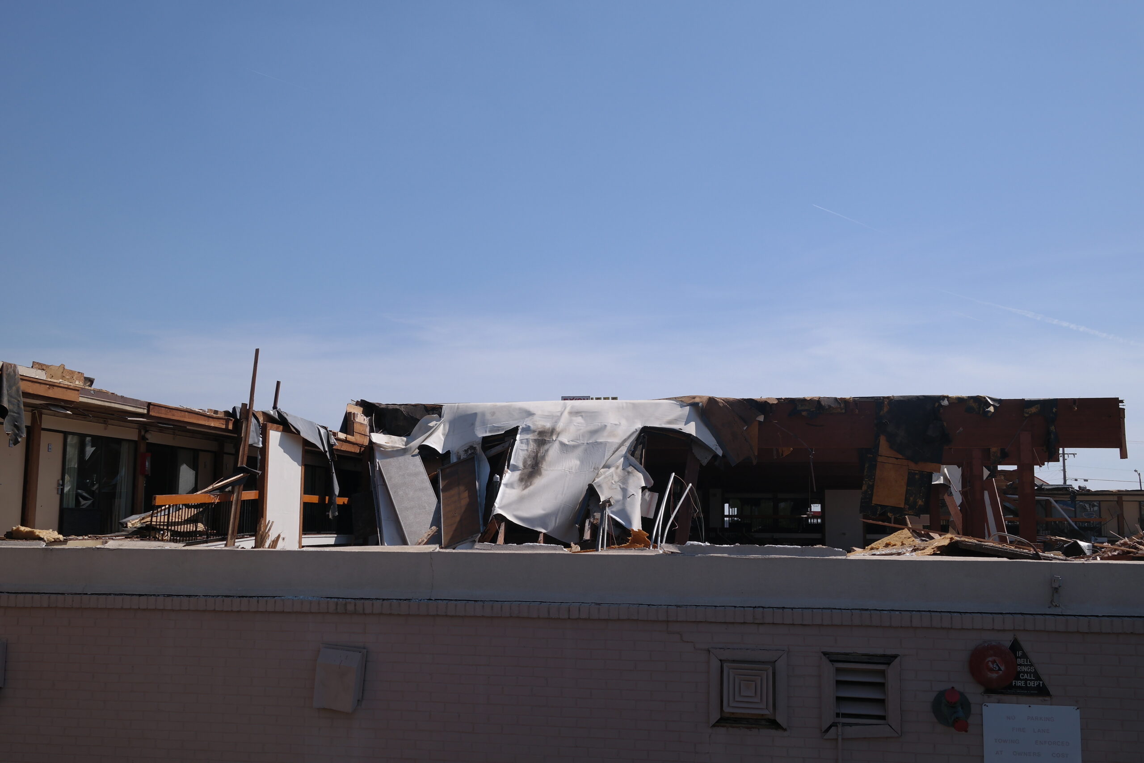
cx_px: 572
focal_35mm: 36
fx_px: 1144
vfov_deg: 36.9
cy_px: 382
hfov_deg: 53.1
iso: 100
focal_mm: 24
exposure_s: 1/400
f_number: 7.1
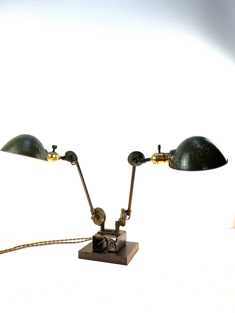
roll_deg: -0.2
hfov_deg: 53.1
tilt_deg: +3.0
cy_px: 156
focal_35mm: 26
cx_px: 118
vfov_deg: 67.3
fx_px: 235
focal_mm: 5.7
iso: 50
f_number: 1.5
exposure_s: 1/263
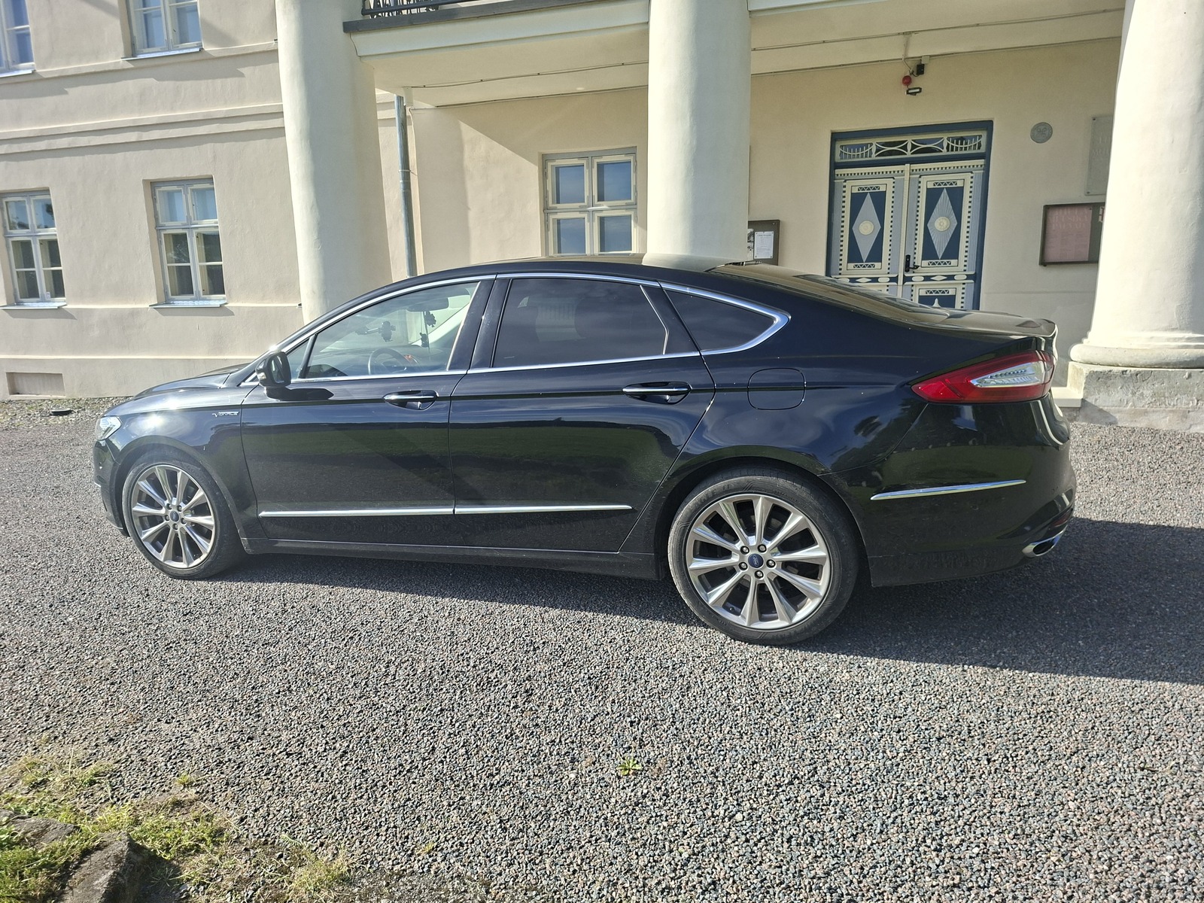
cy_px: 452
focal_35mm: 23
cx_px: 602
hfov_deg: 73.9
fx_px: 800
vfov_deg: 58.9
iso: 50
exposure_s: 1/1126
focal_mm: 5.54
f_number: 1.8
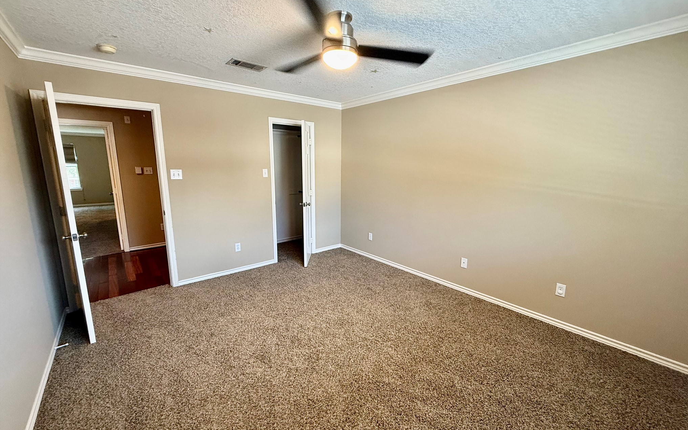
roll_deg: +0.0
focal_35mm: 15
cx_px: 347
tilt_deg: -10.0
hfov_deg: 101.5
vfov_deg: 74.8
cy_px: 213
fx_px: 281
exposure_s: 1/60
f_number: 2.2
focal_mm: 2.22
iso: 200
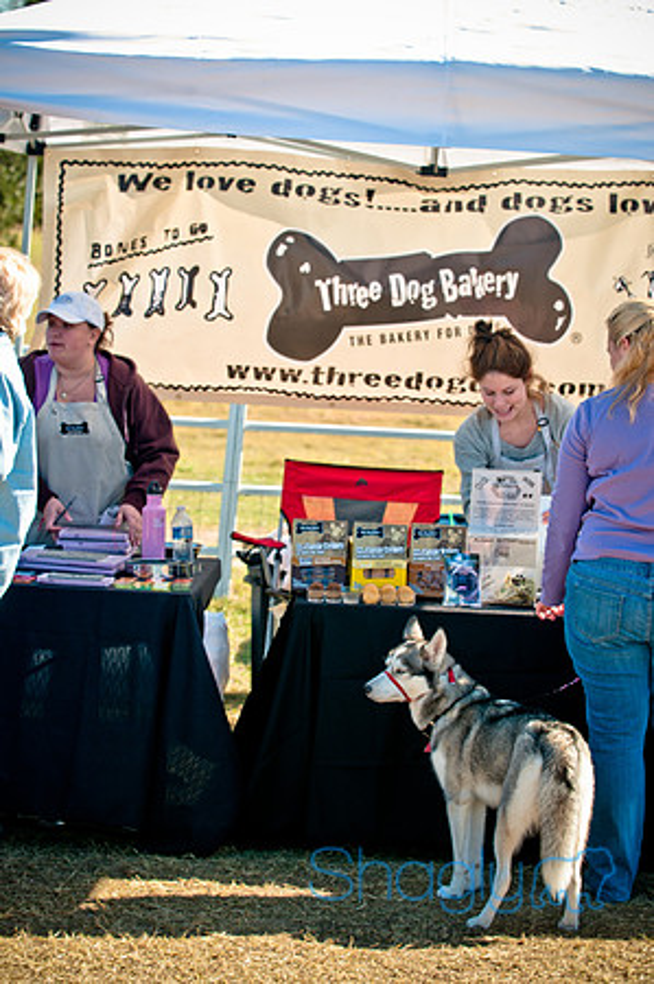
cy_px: 492
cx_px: 327
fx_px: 3277
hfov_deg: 11.4
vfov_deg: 17.1
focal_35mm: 120
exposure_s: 1/320
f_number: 5.6
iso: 200
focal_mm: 80
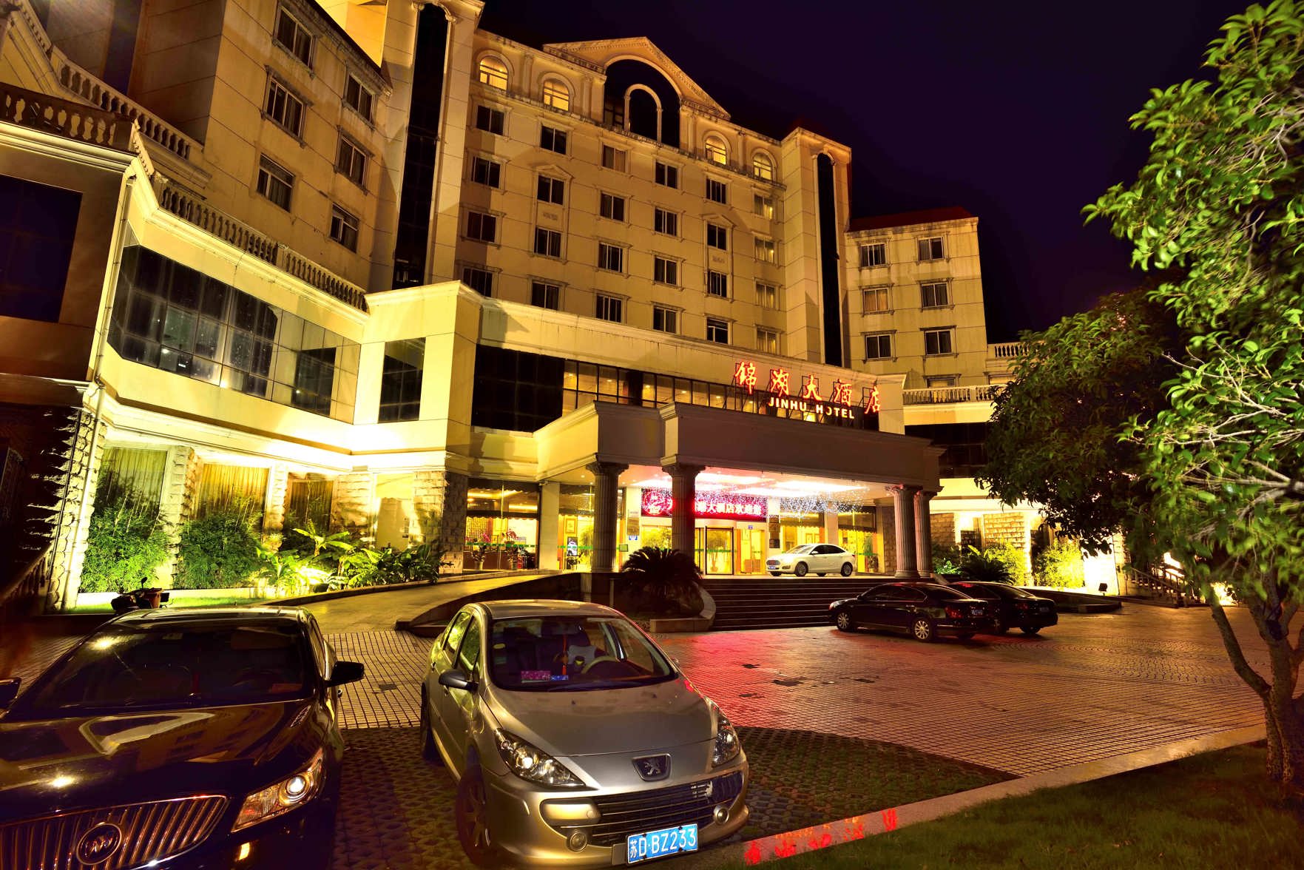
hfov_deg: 90.0
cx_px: 652
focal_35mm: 18
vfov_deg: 67.4
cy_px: 435
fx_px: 652
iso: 640
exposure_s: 1/1.6
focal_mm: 18
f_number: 13
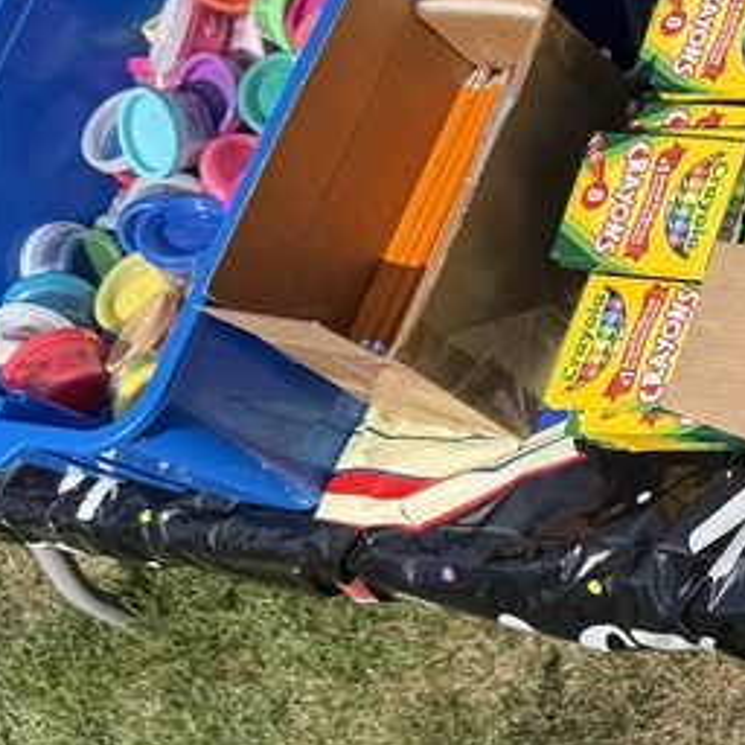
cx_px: 1240
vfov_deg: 20.4
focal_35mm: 85
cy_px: 410
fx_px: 2070
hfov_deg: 17.5
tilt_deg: -58.1
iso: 80
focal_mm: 6.76
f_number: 1.78
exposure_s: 1/3425
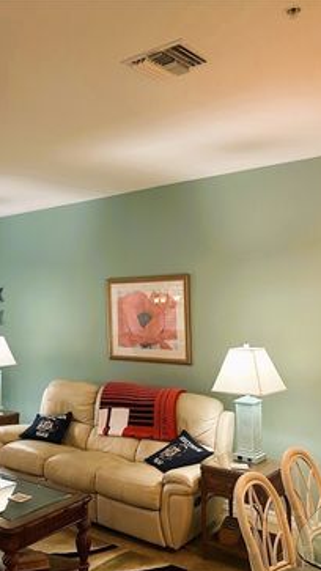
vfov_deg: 55.3
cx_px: 27
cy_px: 293
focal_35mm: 36
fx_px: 545
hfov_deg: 31.2
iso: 200
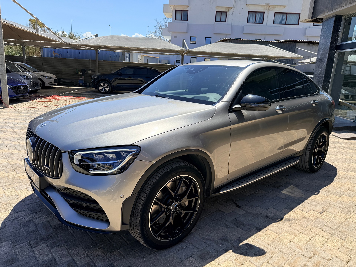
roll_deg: -3.8
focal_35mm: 24
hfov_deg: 71.6
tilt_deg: -14.0
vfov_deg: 56.8
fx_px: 247
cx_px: 178
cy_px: 134
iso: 80
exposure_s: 1/4167
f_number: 1.78
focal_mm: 6.76
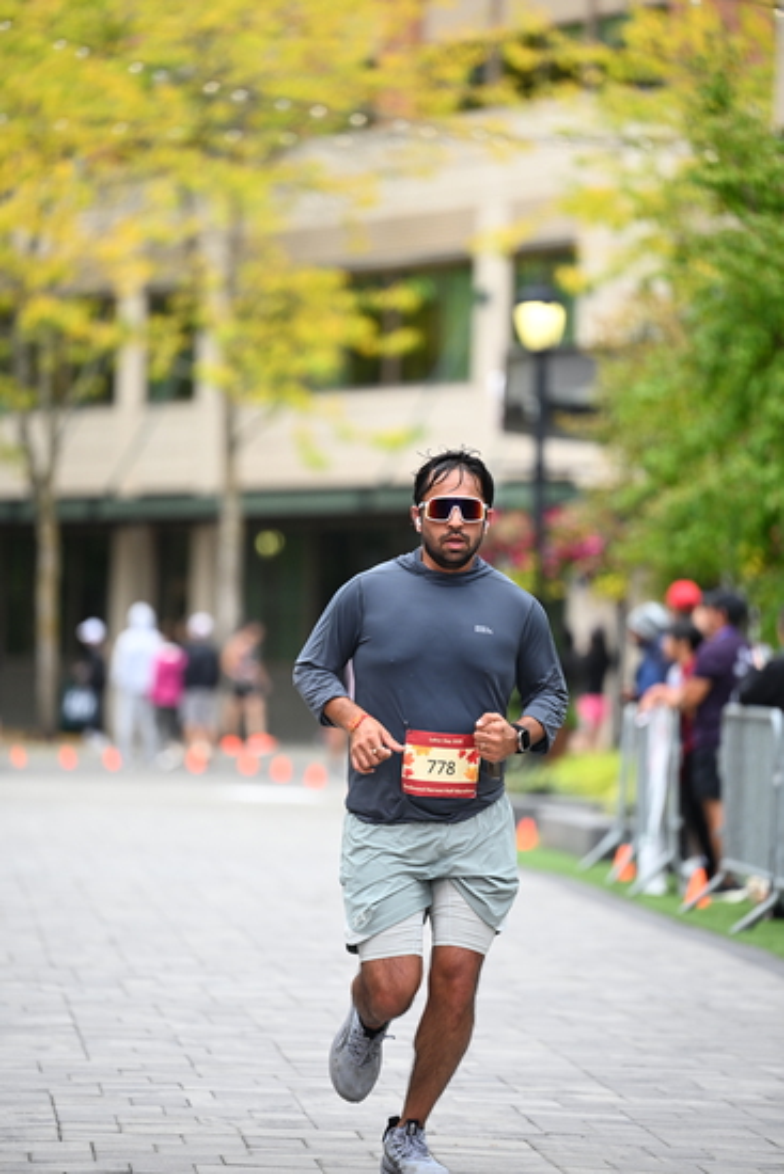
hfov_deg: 7.4
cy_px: 587
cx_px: 392
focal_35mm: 185
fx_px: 6039
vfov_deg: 11.1
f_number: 2.8
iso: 800
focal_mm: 185
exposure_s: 1/1600
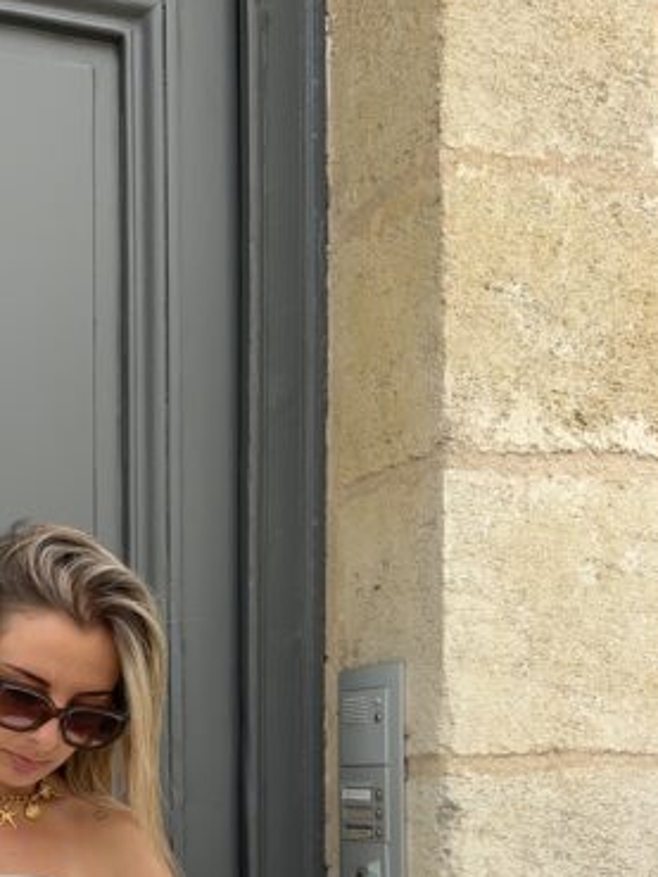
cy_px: 810
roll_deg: -0.1
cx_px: 26
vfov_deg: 34.5
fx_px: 1317
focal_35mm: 52
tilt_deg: -0.1
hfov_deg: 26.8
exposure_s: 1/1019
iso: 80
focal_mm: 6.86
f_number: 1.78
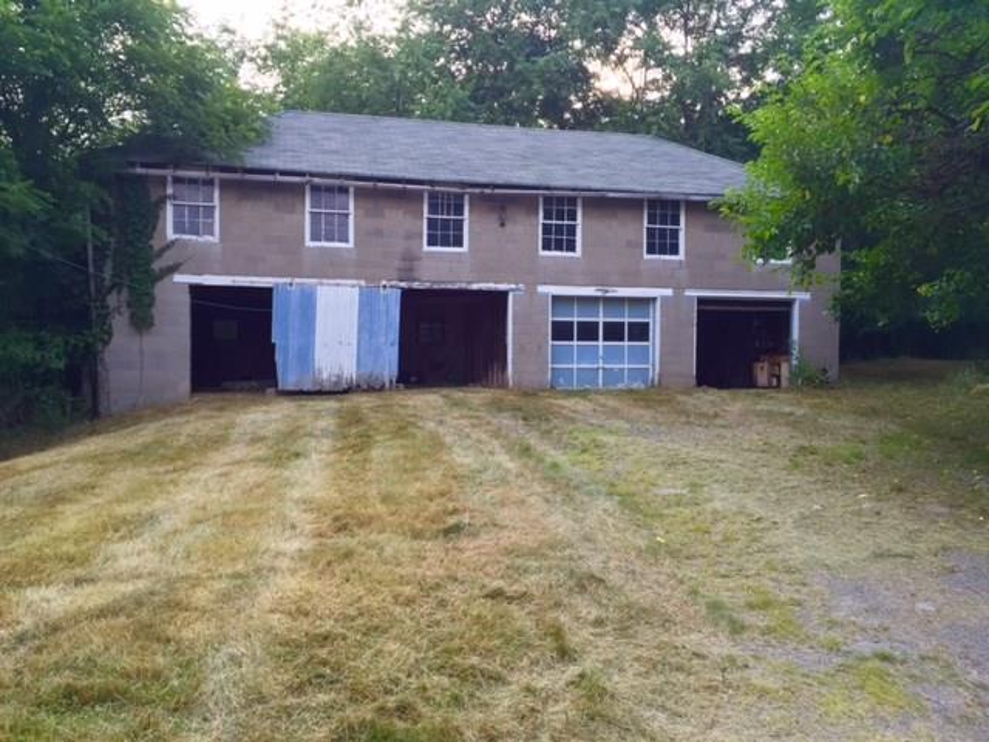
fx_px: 829
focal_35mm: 29
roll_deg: -1.5
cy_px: 371
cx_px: 494
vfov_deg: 48.2
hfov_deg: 61.7
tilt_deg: -2.2
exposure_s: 1/120
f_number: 2.2
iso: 40
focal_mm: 4.15
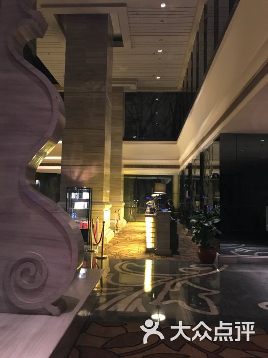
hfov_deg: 49.7
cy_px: 179
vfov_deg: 63.4
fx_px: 289
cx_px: 134
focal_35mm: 28
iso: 80
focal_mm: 3.99
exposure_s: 1/5
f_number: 1.8
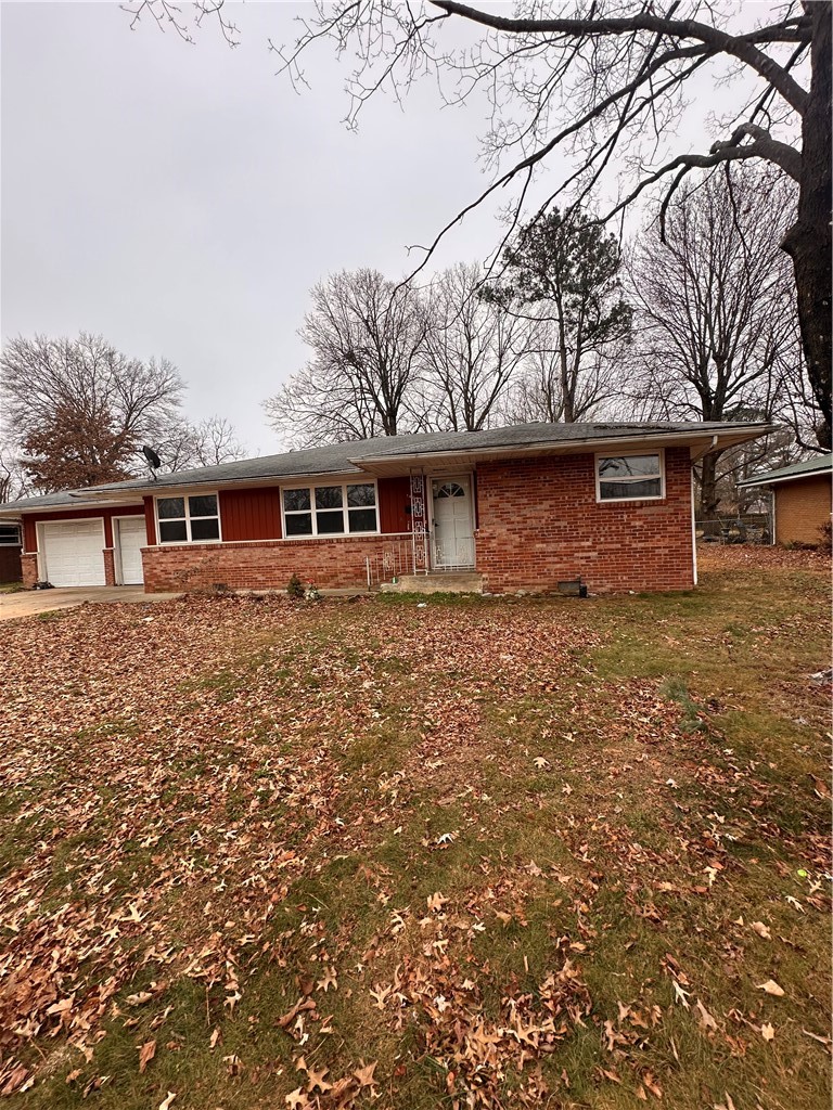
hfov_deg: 85.7
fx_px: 449
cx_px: 416
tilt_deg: -2.1
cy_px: 555
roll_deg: +1.0
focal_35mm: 14
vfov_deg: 102.1
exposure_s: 1/427
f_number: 2.2
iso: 40
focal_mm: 2.22
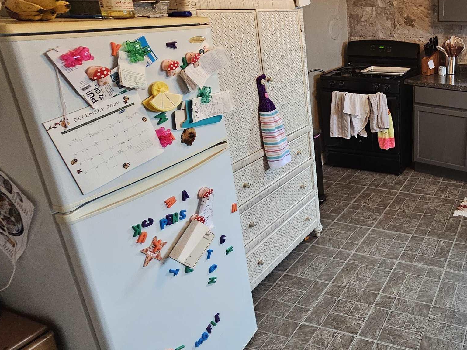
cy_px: 132
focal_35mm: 26
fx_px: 351
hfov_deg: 57.3
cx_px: 425
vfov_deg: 52.5
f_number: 2.2
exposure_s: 1/30
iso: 500
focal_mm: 2.2
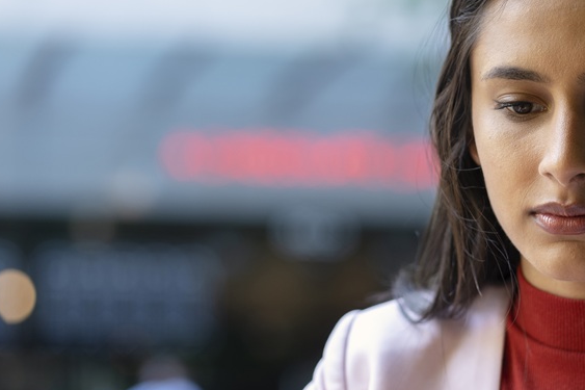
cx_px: 448
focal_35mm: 151
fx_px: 2453
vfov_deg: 9.1
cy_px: 229
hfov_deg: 13.5
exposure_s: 1/250
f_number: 2.8
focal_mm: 85
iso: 320
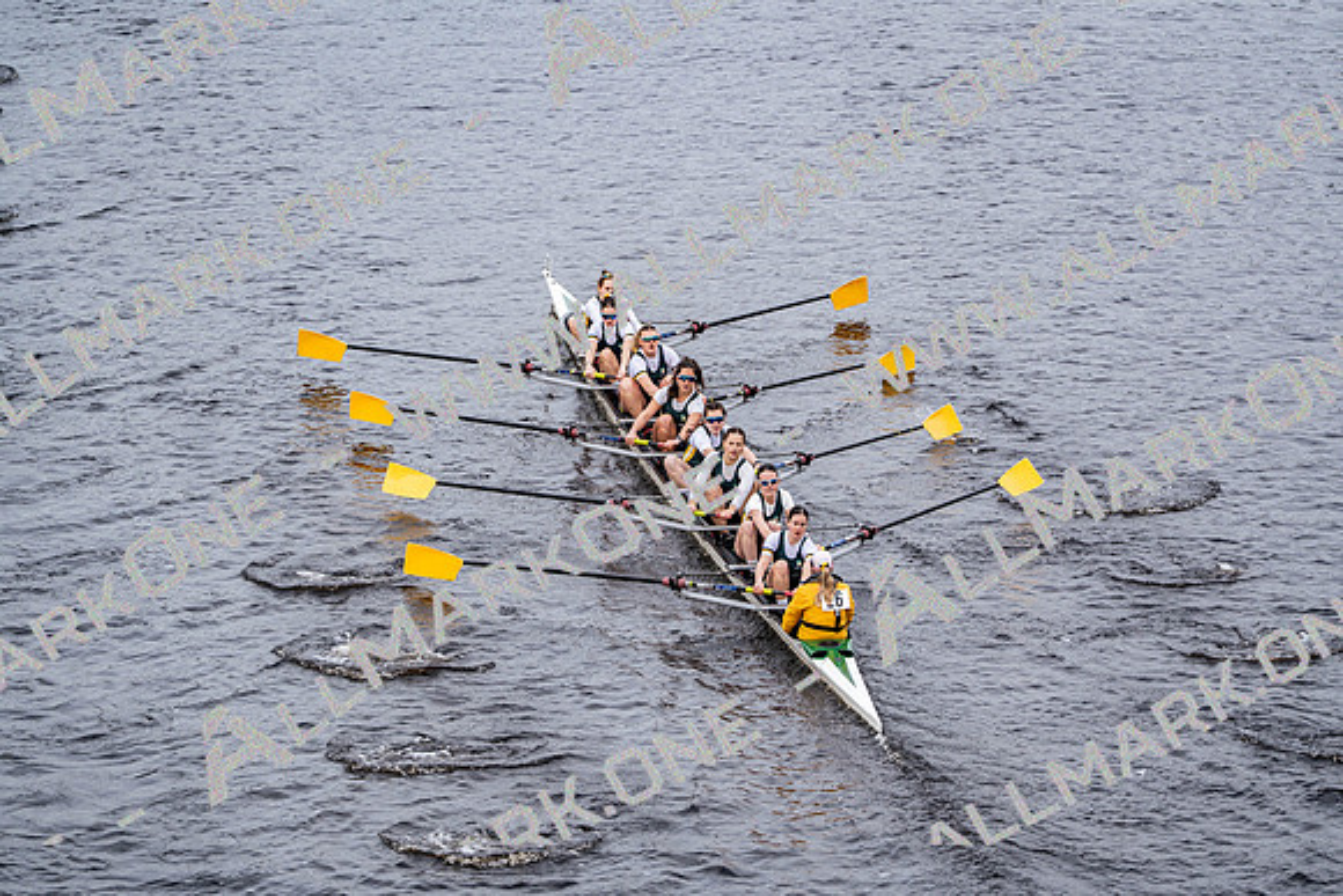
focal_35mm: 200
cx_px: 672
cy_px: 448
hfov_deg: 10.3
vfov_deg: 6.9
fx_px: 7463
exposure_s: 1/2000
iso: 200
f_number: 2.8
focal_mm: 200
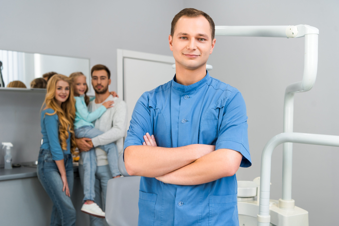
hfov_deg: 41.1
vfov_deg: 28.1
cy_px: 113
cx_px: 170
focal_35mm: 48
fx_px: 452
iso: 250
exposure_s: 1/200
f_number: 4
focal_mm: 48
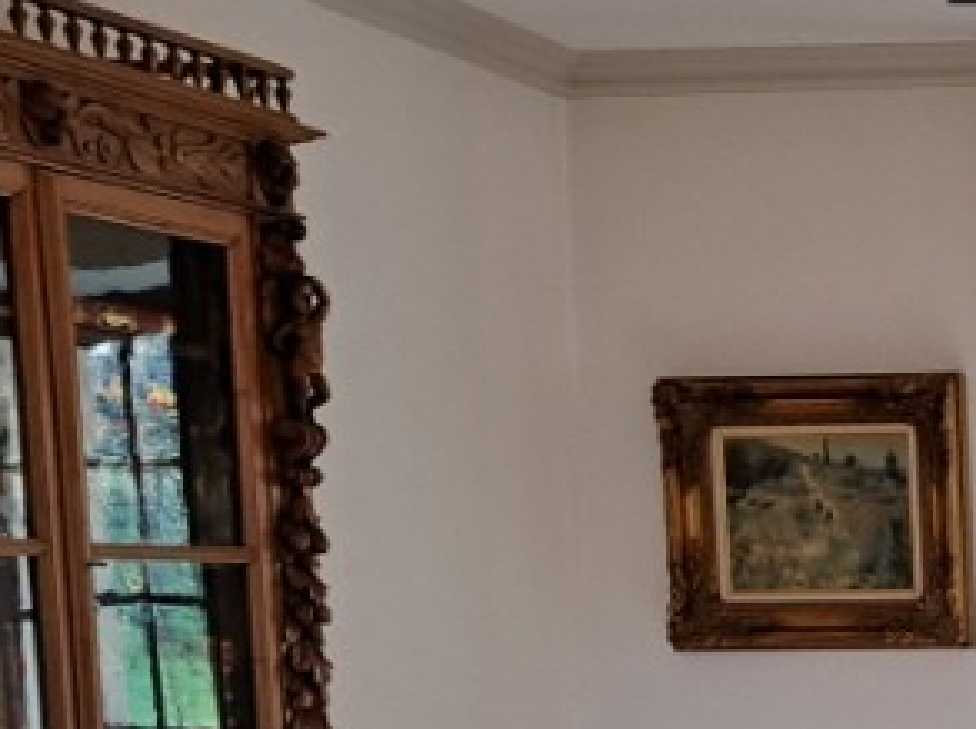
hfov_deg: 19.7
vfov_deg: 17.0
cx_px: 1526
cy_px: 802
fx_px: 2365
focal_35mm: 84
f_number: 1.8
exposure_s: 1/50
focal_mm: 5.23
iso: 160
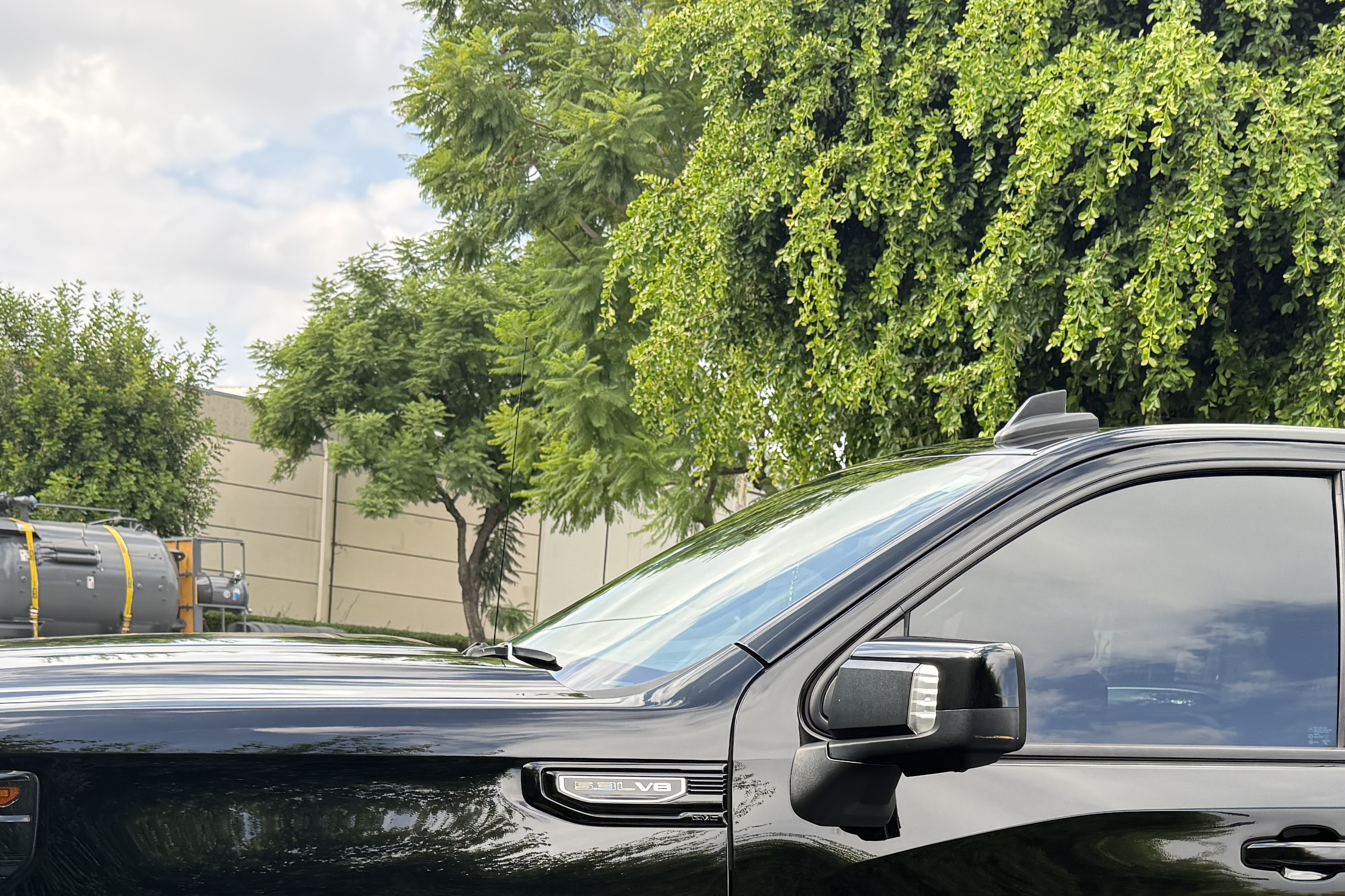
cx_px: 788
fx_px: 1793
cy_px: 921
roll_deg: -5.0
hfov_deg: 41.0
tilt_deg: -7.9
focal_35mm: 48
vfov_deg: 26.4
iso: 100
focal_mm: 6.76
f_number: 1.78
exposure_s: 1/967
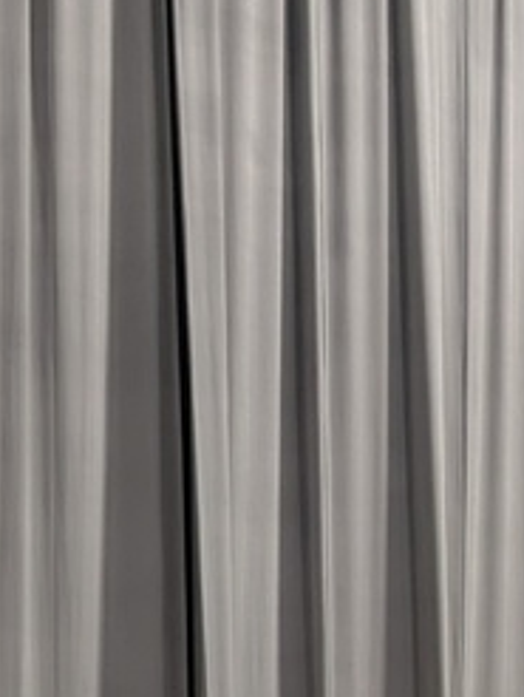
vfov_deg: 17.4
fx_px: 2095
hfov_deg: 14.2
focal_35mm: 104
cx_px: 152
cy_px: 980
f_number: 1.89
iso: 256
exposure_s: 1/24
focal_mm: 5.43
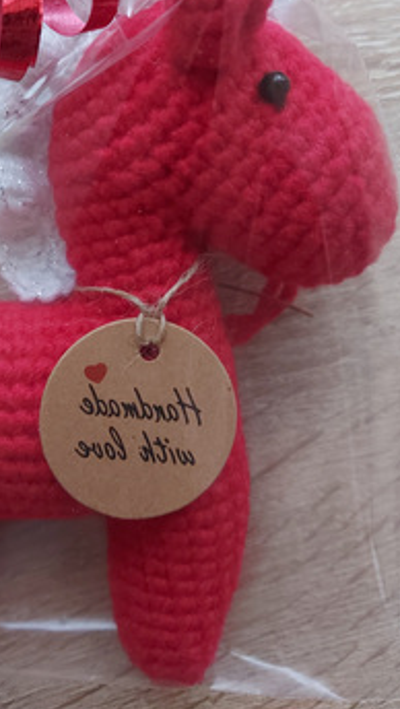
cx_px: 106
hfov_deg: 30.8
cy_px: 223
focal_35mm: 38
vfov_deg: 51.5
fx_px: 715
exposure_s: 1/25
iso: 500
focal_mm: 5.23
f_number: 1.8
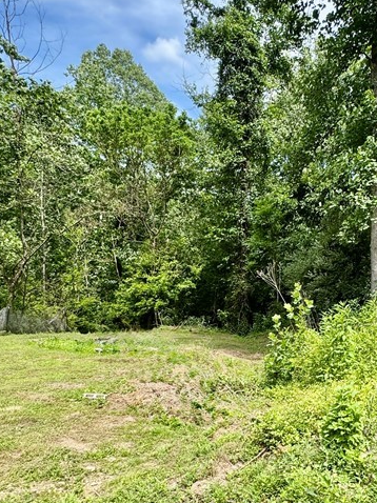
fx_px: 436
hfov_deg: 45.4
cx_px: 274
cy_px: 342
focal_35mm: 30
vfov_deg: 58.4
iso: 40
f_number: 2.2
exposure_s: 1/569
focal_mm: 2.22
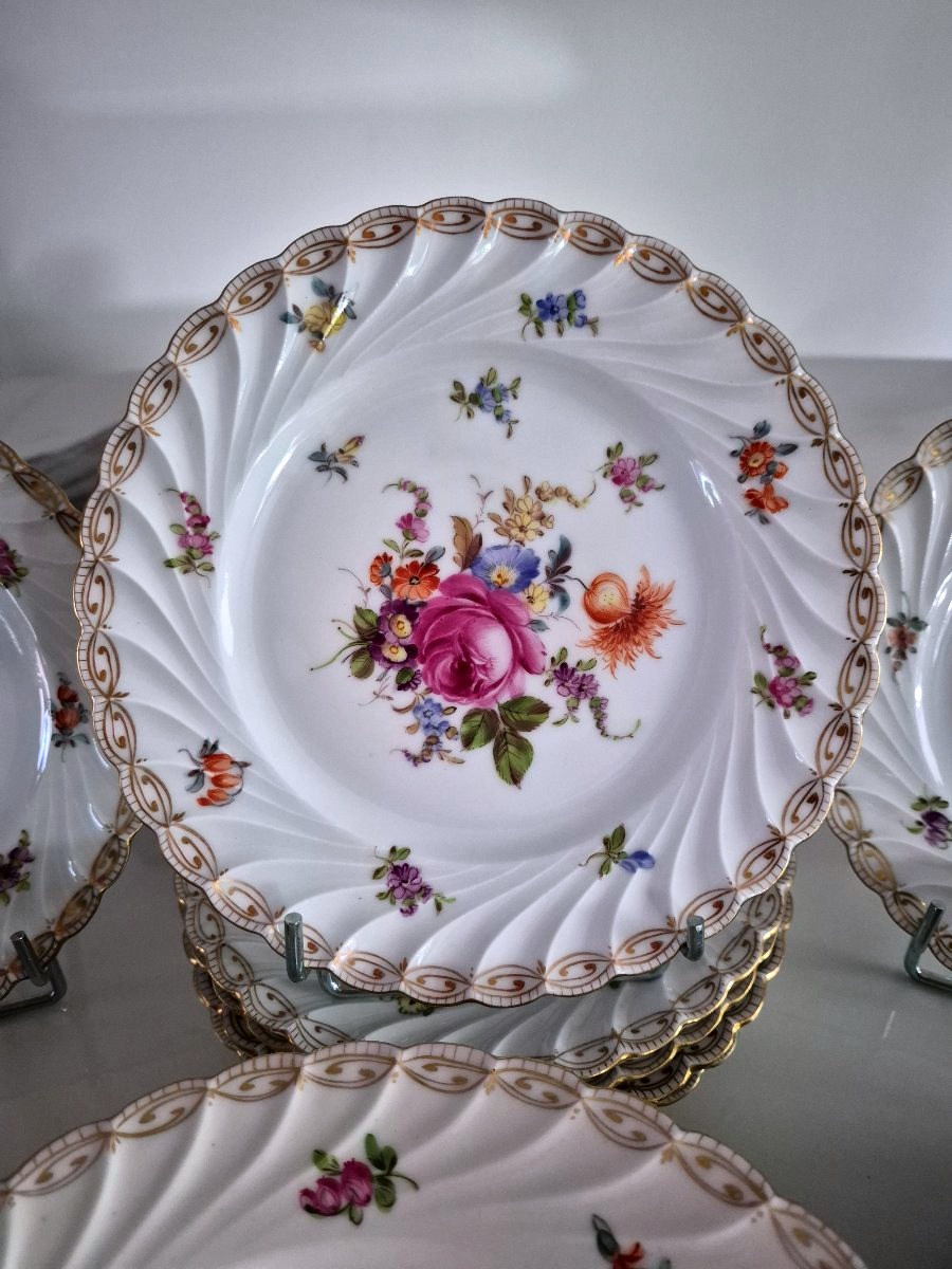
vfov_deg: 73.9
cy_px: 634
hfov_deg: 58.9
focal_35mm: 23
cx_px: 476
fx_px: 843
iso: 1250
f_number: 1.8
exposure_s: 1/100
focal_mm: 5.4
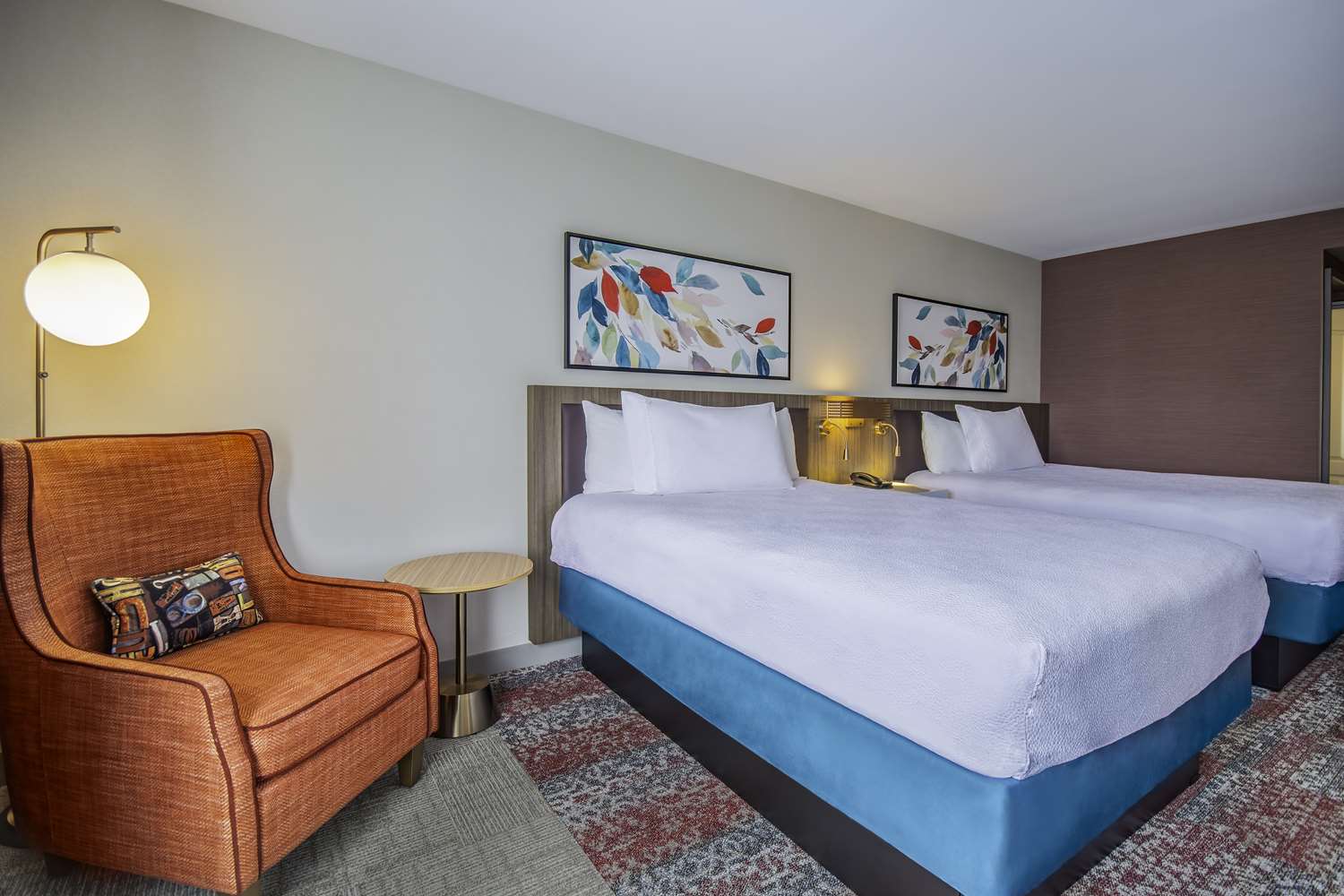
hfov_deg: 95.0
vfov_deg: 72.1
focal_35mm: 16
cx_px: 672
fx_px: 616
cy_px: 448
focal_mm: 11
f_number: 7.1
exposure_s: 1/13
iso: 250
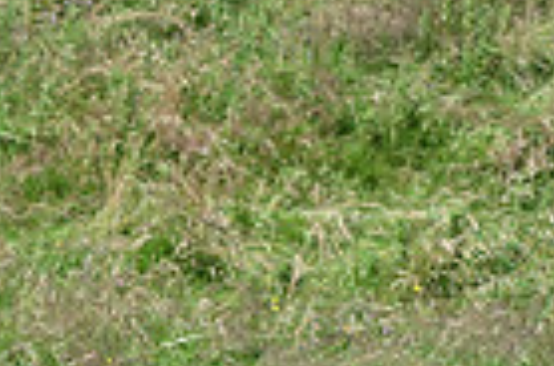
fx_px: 4499
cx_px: -566
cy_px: -26
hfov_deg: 6.8
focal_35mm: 293
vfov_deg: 4.7
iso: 250
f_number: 4.5
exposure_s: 1/1250
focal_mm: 70
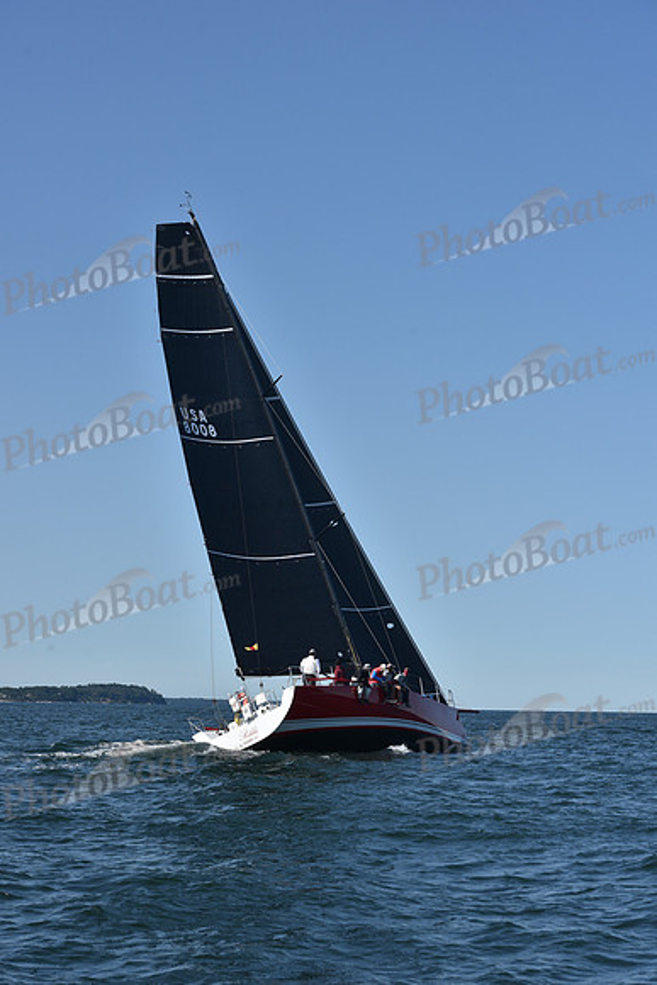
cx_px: 328
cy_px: 492
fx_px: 1915
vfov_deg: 28.8
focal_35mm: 70
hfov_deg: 19.5
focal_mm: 70
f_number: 9
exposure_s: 1/1000
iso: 250
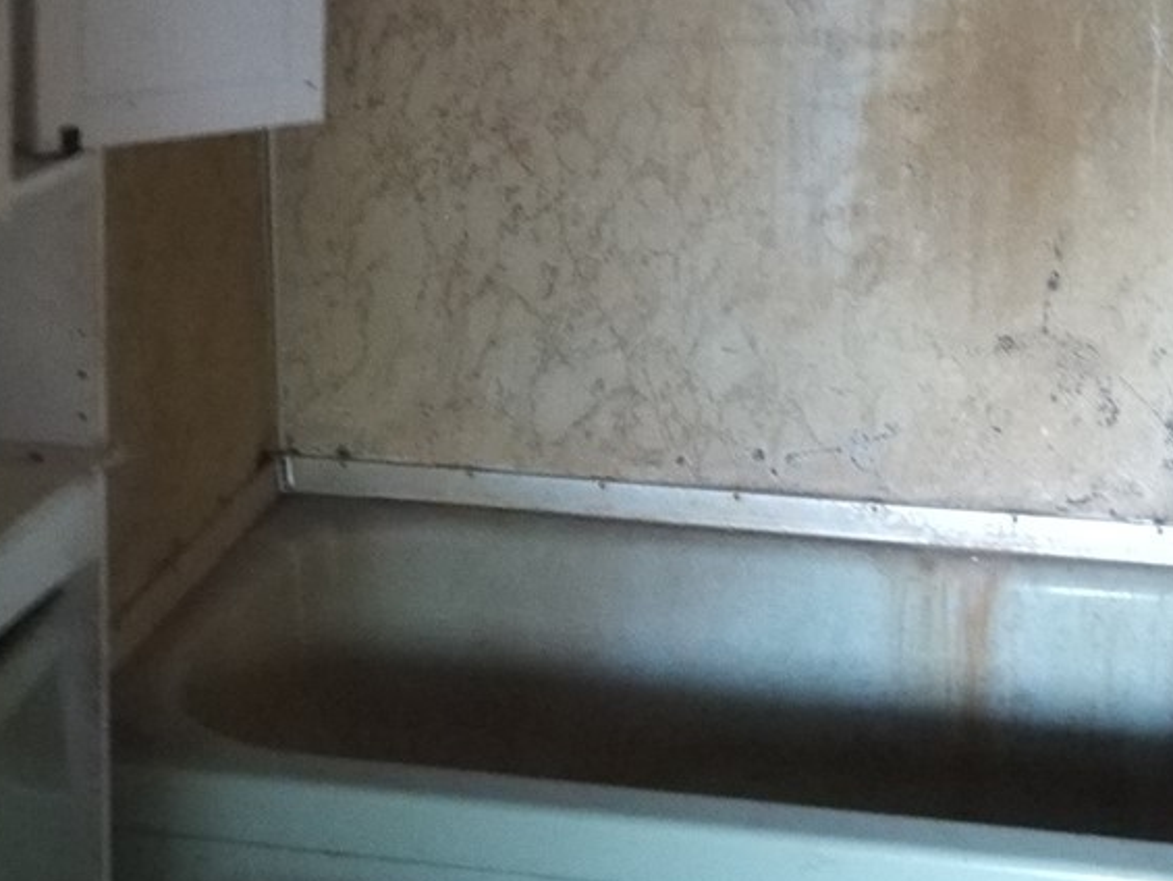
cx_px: 569
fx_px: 2305
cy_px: 127
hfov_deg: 28.6
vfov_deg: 21.3
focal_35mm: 68
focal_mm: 4.5
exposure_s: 1/3
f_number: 2.8
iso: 1750
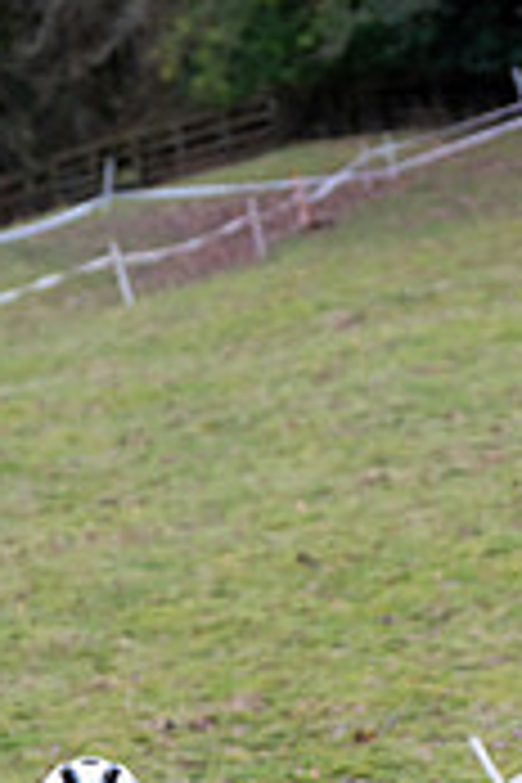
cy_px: 891
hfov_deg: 7.6
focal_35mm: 181
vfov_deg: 11.2
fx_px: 3936
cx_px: 144
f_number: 3.2
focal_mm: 70
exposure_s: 1/1000
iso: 1000
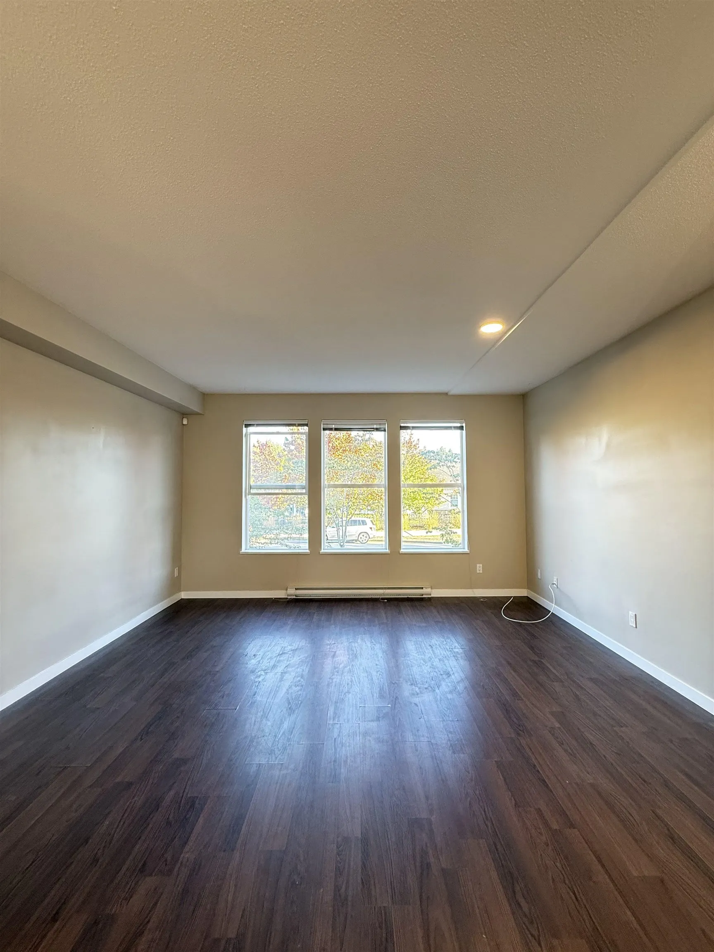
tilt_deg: +3.4
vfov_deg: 102.1
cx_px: 357
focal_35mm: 14
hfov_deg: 85.7
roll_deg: +0.0
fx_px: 385
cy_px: 476
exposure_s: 1/60
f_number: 2.2
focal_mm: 2.22
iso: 250
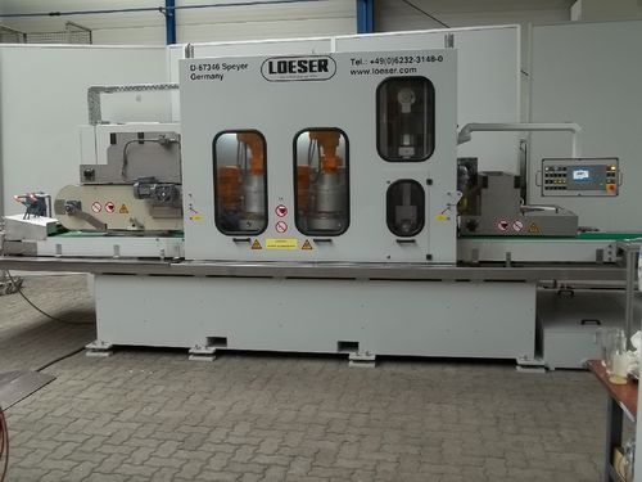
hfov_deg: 51.4
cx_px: 321
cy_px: 241
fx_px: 668
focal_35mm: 36
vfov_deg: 39.7
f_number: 3.1
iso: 64
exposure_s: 1/40
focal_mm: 6.5
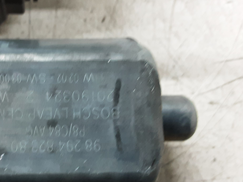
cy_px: 108
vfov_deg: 30.2
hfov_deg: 37.6
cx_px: 35
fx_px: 337
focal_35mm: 48
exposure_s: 1/33
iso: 160
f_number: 1.9
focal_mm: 2.91
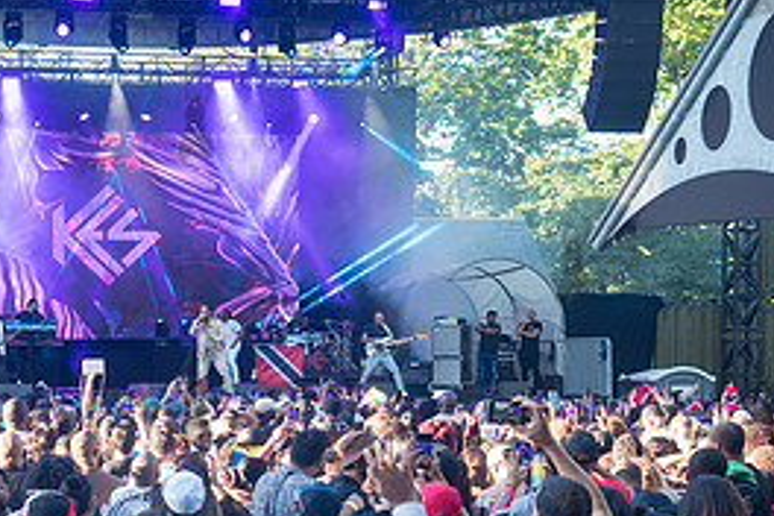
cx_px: 194
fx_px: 1655
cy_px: 391
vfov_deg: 17.6
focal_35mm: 77
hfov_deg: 26.0
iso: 1000
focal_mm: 35
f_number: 4
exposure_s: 1/400
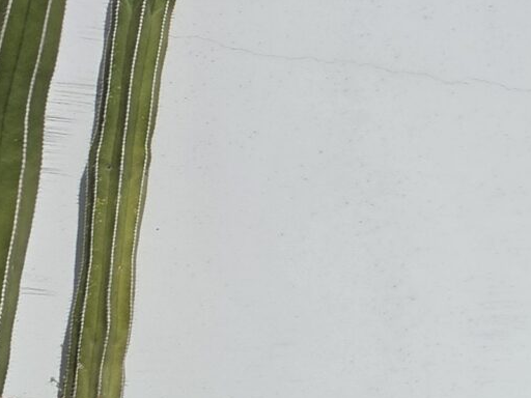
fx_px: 997
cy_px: 130
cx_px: 1106
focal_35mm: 65
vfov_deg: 22.5
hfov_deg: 18.0
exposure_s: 1/6118
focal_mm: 2.2
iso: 32
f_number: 1.9
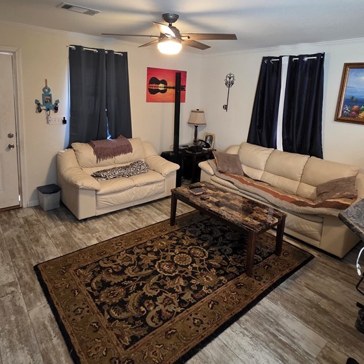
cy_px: 142
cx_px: 178
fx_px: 250
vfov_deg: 71.2
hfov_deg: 72.1
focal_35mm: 21
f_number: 1.9
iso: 640
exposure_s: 1/60
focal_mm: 2.2
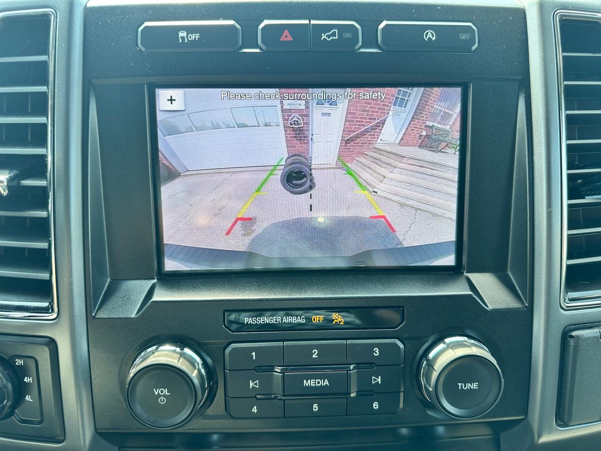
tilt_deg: -23.5
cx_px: 300
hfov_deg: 71.6
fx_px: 417
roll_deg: +0.1
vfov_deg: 56.8
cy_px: 226
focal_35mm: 24
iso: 64
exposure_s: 1/151
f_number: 1.78
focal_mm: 6.86
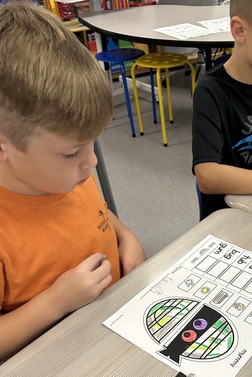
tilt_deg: -38.9
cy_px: 255
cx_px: 205
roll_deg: +2.0
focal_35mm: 42
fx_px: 441
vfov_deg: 45.6
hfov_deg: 31.0
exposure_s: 1/60
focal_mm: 5.7
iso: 200
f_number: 1.5
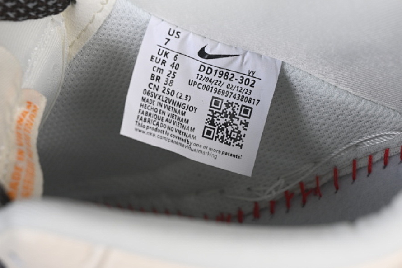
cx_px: 217
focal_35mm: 91
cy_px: 113
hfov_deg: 22.4
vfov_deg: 15.0
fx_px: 1016
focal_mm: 50
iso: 160
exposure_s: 1/80
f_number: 7.1
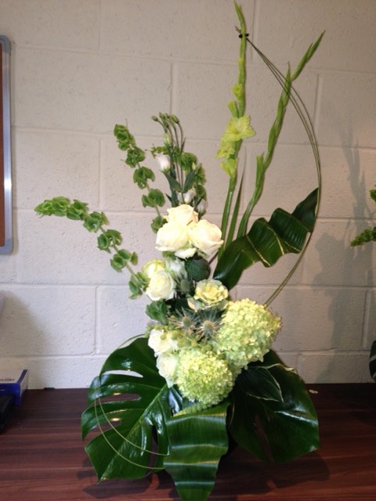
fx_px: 478
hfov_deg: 42.9
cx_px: 188
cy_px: 250
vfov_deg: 55.4
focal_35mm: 33
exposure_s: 1/20
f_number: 2.4
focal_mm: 4.13
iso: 80
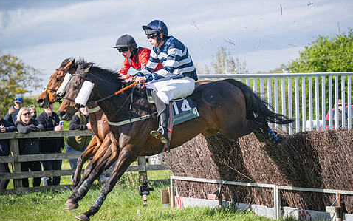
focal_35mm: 141
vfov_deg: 9.3
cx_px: 189
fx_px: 1357
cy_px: 110
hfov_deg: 14.8
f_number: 4
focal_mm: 98
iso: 400
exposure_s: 1/2500
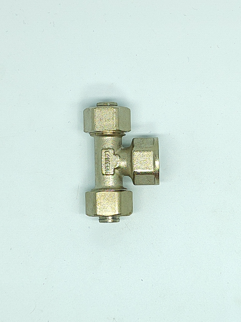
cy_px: 161
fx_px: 223
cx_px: 120
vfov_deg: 71.6
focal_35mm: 24
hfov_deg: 56.8
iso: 100
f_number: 1.89
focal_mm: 5.89
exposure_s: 1/125
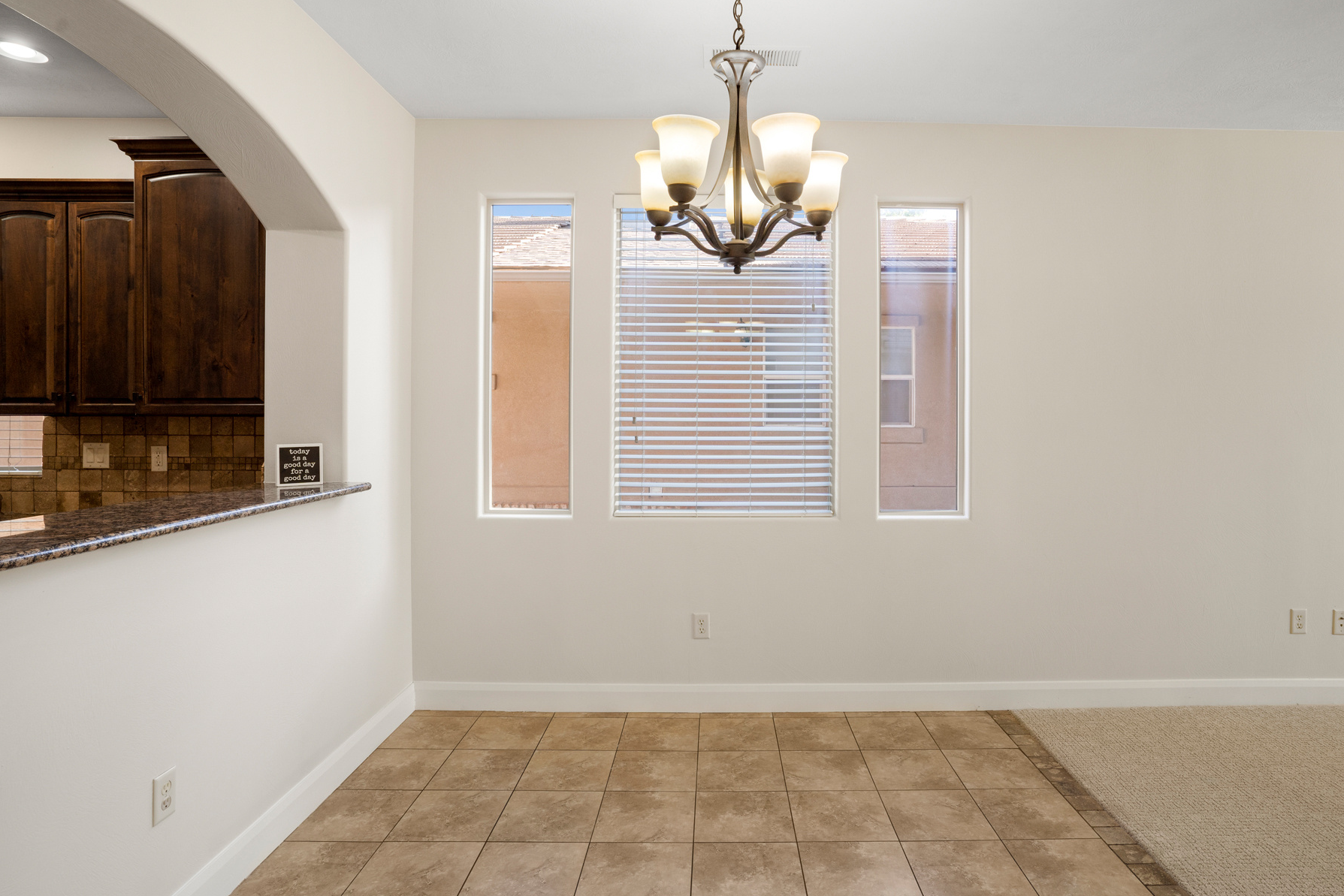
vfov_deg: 64.5
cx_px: 729
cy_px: 419
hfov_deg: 86.7
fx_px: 709
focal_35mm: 19
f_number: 9
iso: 250
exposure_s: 1/30
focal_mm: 17
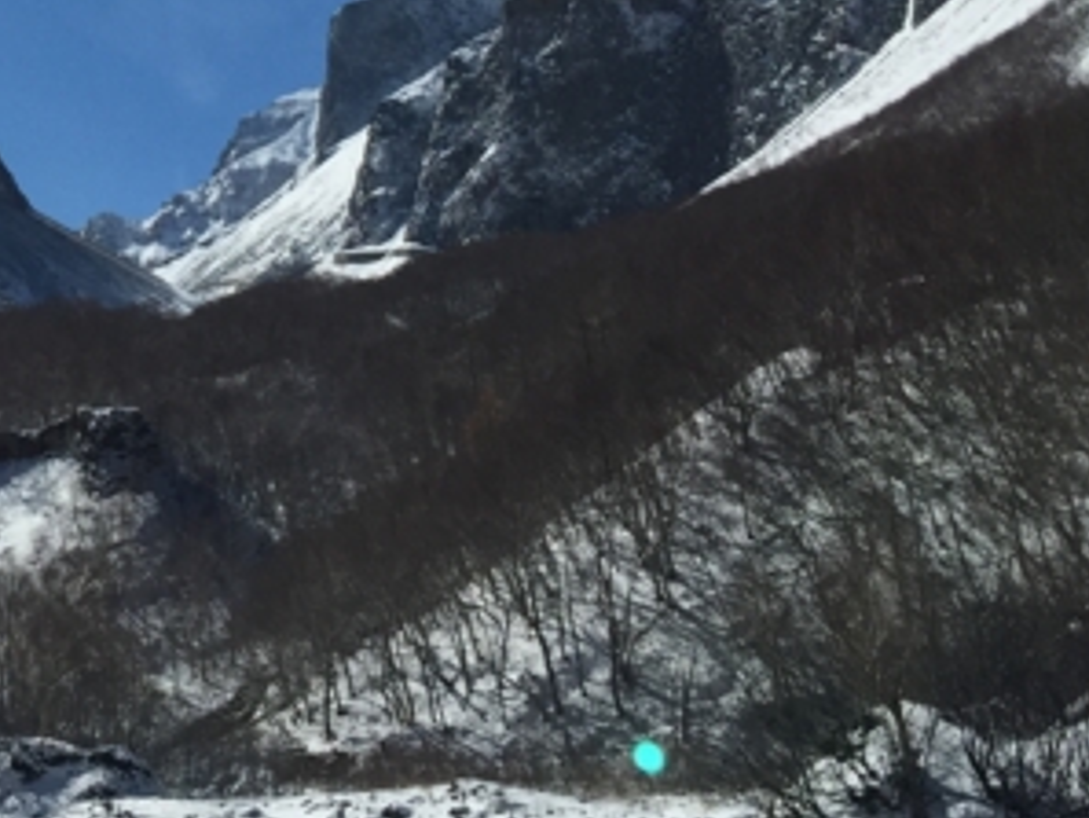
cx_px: -213
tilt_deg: +22.2
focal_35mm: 78
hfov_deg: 23.0
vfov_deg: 17.9
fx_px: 2455
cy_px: -187
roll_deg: +0.0
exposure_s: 1/5650
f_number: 2.2
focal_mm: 4.15
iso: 32
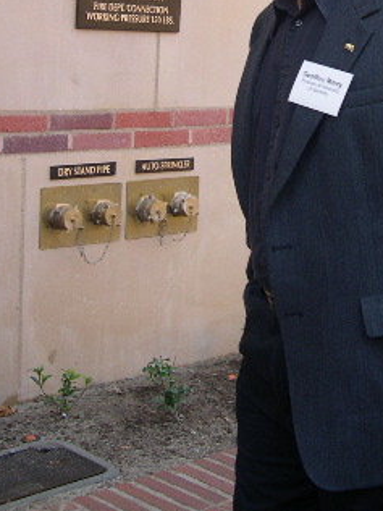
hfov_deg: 19.0
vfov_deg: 24.5
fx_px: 1136
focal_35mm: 77
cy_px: 44
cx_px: 291
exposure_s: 1/99.3
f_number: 2.8
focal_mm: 8
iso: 100
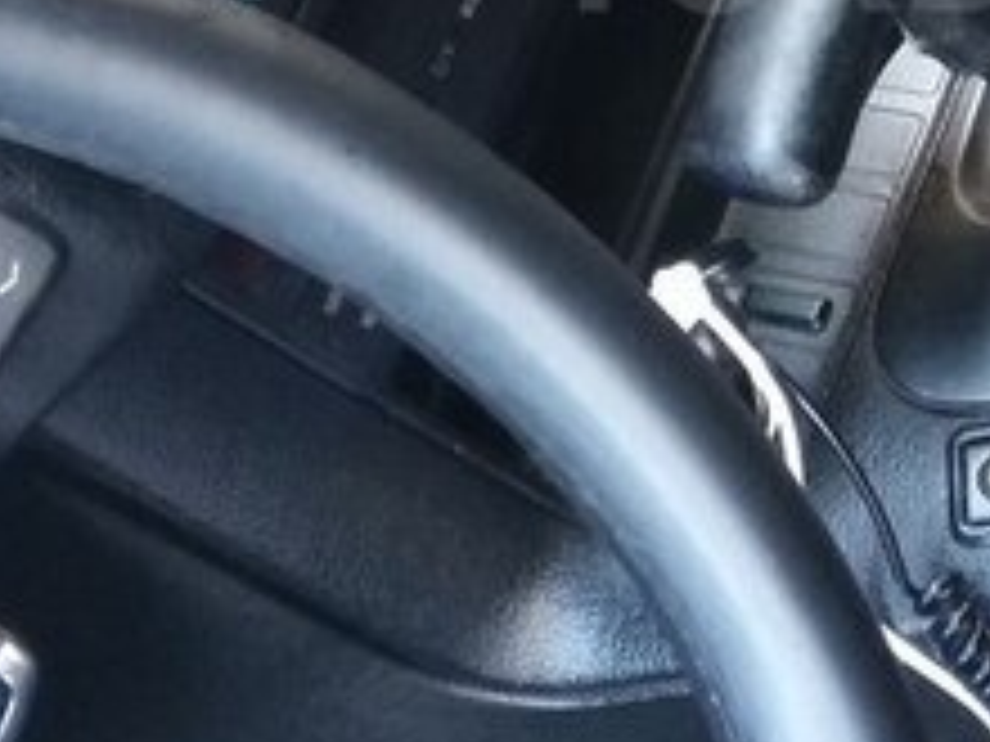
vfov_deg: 15.5
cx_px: 1004
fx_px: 2660
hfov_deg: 20.4
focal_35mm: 93
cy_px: -56
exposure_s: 1/17
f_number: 2.2
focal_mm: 3.3
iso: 250
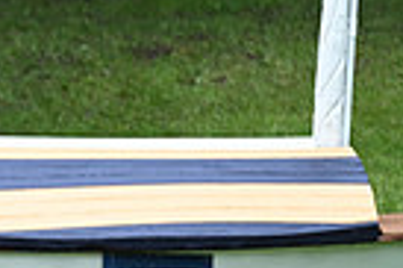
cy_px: 417
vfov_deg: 1.6
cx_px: -379
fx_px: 9470
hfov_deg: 2.4
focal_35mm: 847
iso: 500
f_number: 4.5
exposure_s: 1/1250
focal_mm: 200
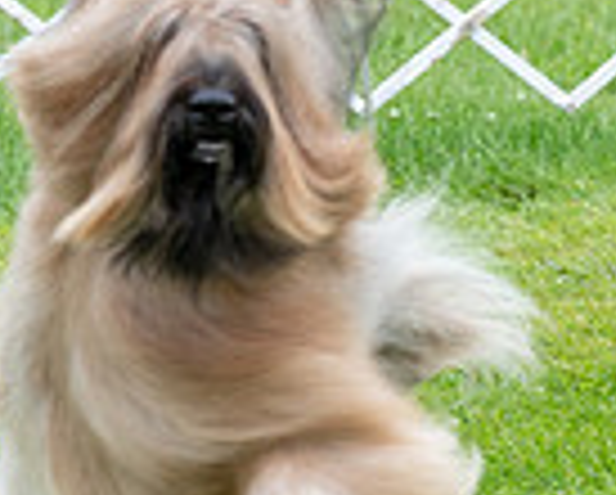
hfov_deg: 2.8
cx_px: 1248
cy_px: -207
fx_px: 12378
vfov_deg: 2.3
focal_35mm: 678
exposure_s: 1/800
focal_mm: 147
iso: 400
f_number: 5
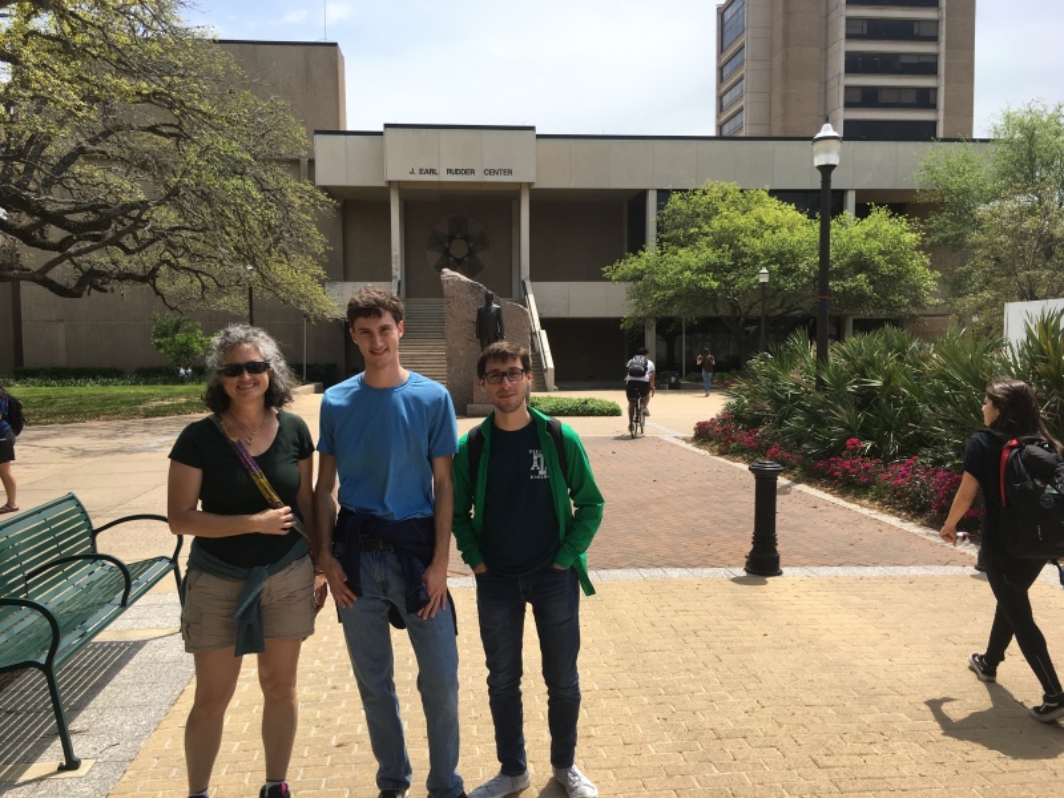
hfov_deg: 61.7
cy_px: 399
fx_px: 891
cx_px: 532
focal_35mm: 29
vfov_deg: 48.2
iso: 25
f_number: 2.2
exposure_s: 1/1570
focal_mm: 4.15
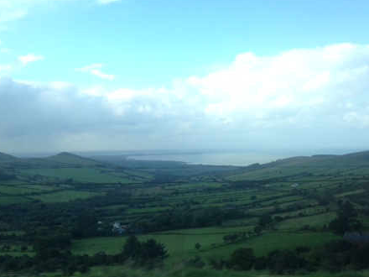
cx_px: 142
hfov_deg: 39.4
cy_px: 149
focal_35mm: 48
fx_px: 512
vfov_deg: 30.3
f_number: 2.4
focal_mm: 4.12
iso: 50
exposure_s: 1/382
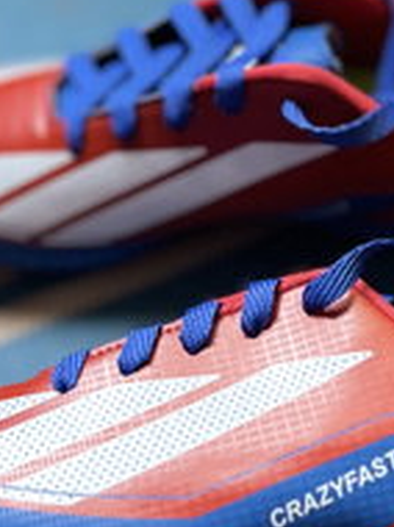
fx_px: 1110
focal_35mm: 73
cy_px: 279
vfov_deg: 26.7
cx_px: 255
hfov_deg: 20.1
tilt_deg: -59.5
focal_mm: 5.7
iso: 250
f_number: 1.5
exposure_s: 1/60
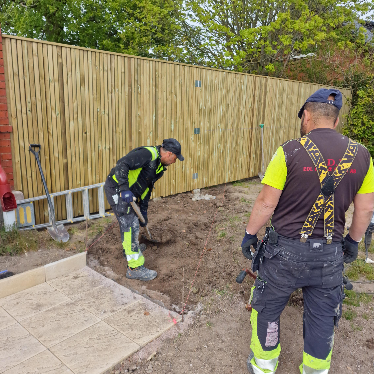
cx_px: 188
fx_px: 342
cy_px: 178
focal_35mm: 28
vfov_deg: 57.3
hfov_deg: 57.3
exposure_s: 1/545
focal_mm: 6.4
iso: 50
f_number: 1.8
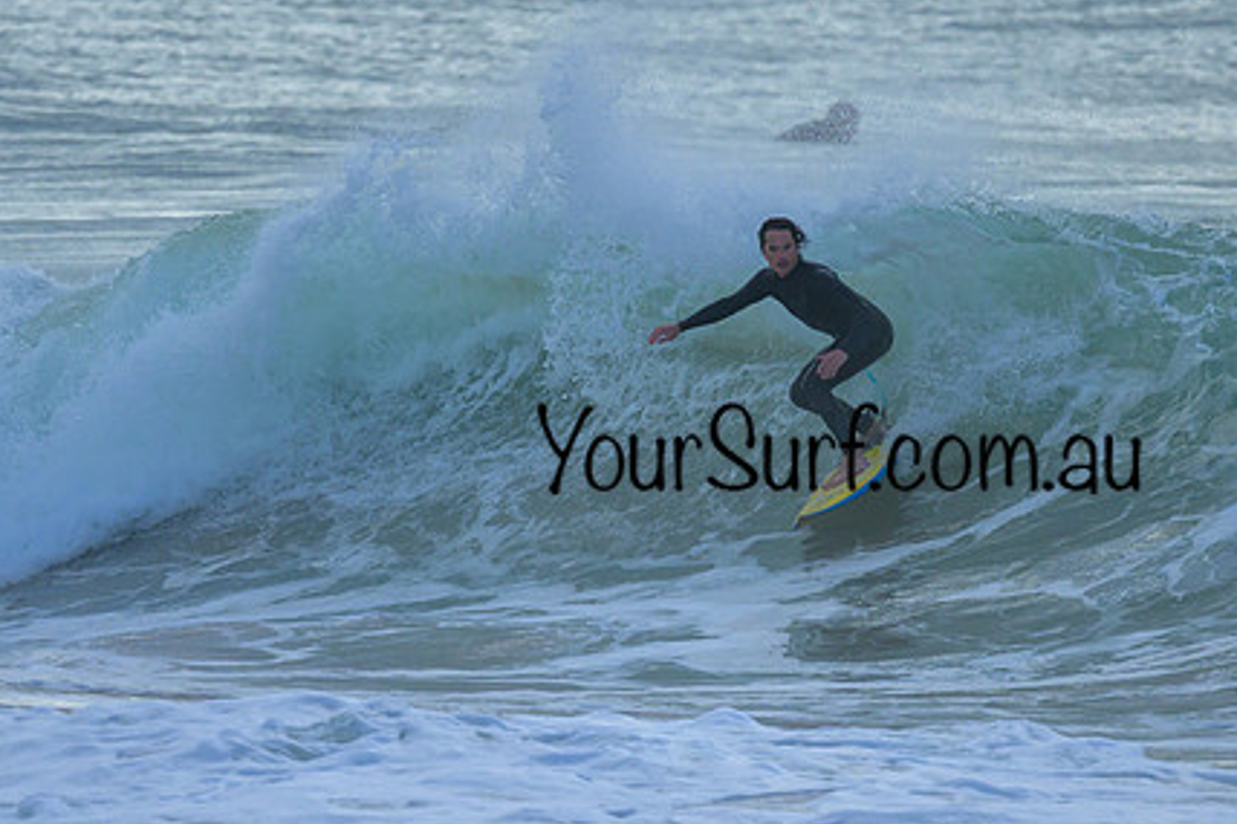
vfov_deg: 0.9
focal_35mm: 1490
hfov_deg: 1.4
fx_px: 51176
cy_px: 396
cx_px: 658
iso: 500
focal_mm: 800
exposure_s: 1/2500
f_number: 6.3
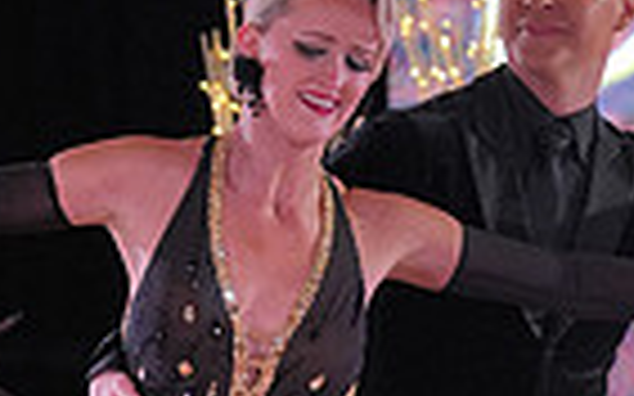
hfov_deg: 4.8
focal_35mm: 436
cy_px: 562
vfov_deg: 3.0
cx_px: 366
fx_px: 7530
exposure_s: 1/500
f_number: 4
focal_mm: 104
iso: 2000
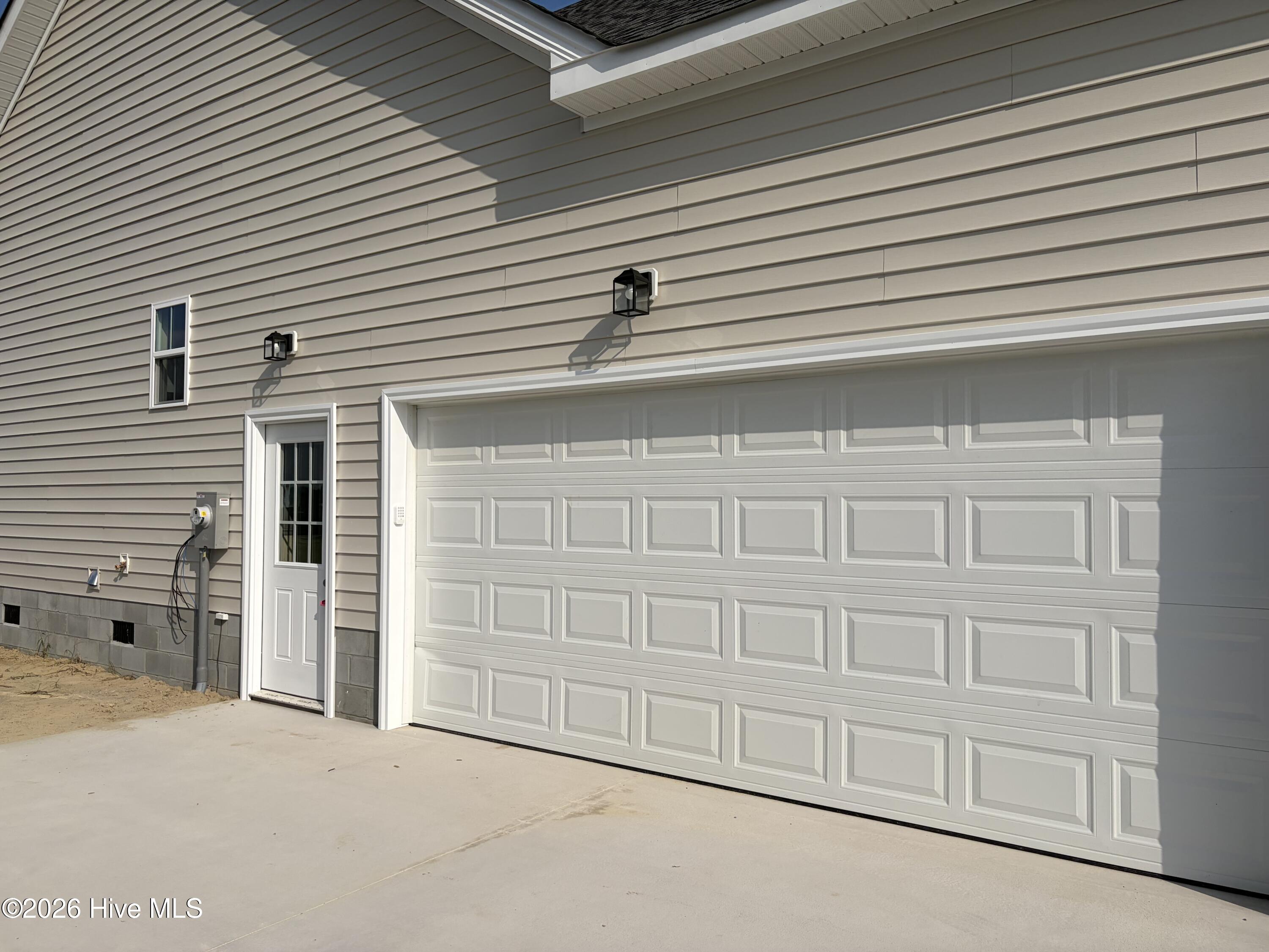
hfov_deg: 67.3
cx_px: 634
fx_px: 953
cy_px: 476
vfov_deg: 53.1
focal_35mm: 26
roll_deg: -0.6
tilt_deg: +1.8
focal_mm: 5.96
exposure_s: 1/10101
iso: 50
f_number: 1.6
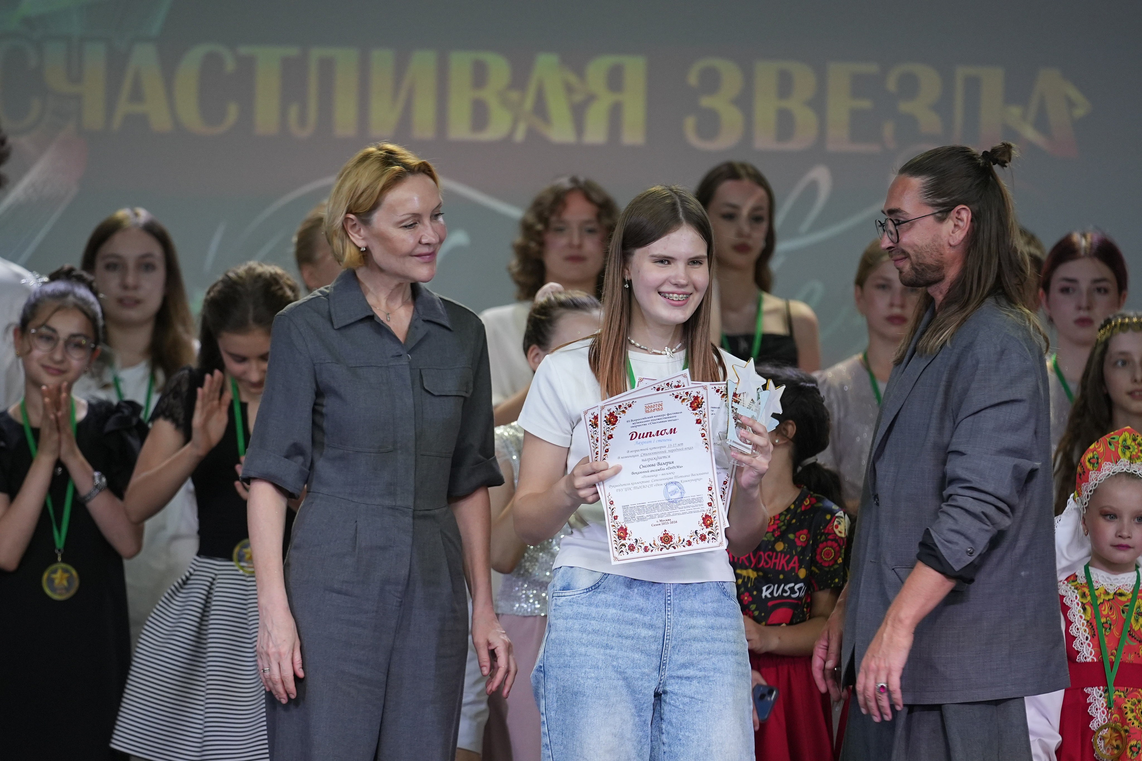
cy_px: 380
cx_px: 571
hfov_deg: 7.1
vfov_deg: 4.7
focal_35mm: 291
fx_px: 9231
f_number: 2.8
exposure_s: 1/250
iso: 1000
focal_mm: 194
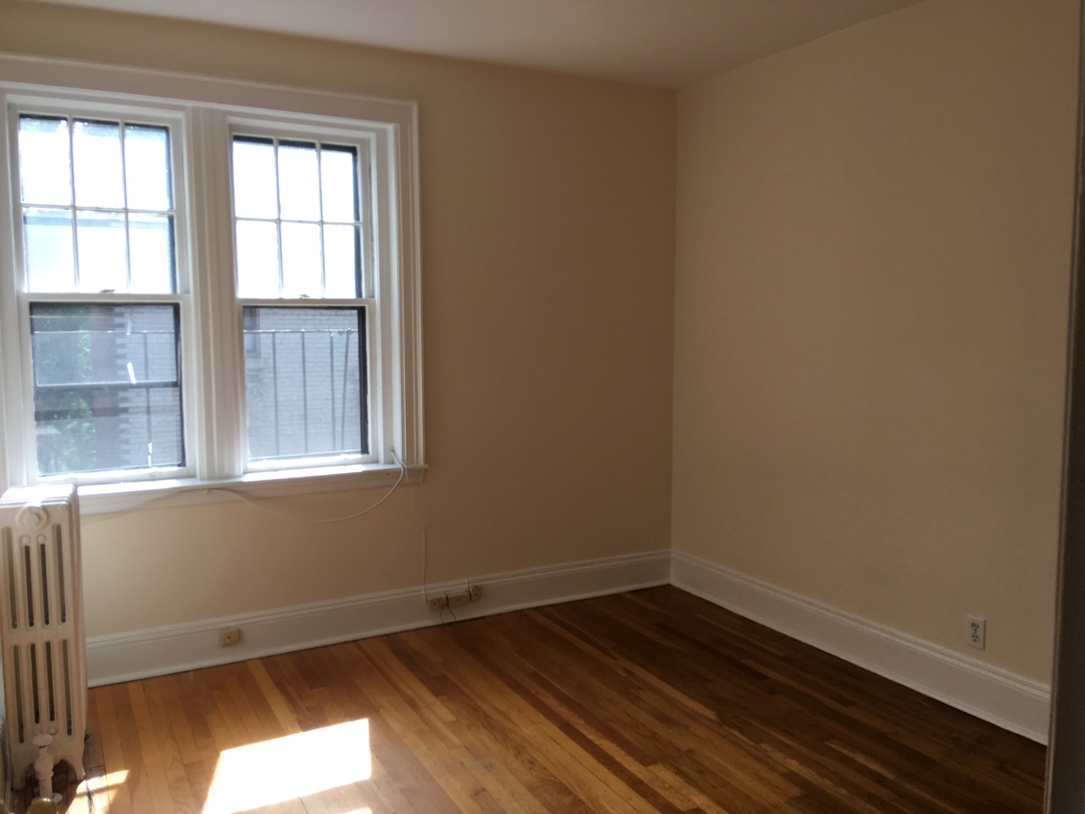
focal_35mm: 29
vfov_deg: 48.2
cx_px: 542
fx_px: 909
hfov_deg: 61.7
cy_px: 407
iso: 25
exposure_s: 1/120
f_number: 2.2
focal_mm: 4.15
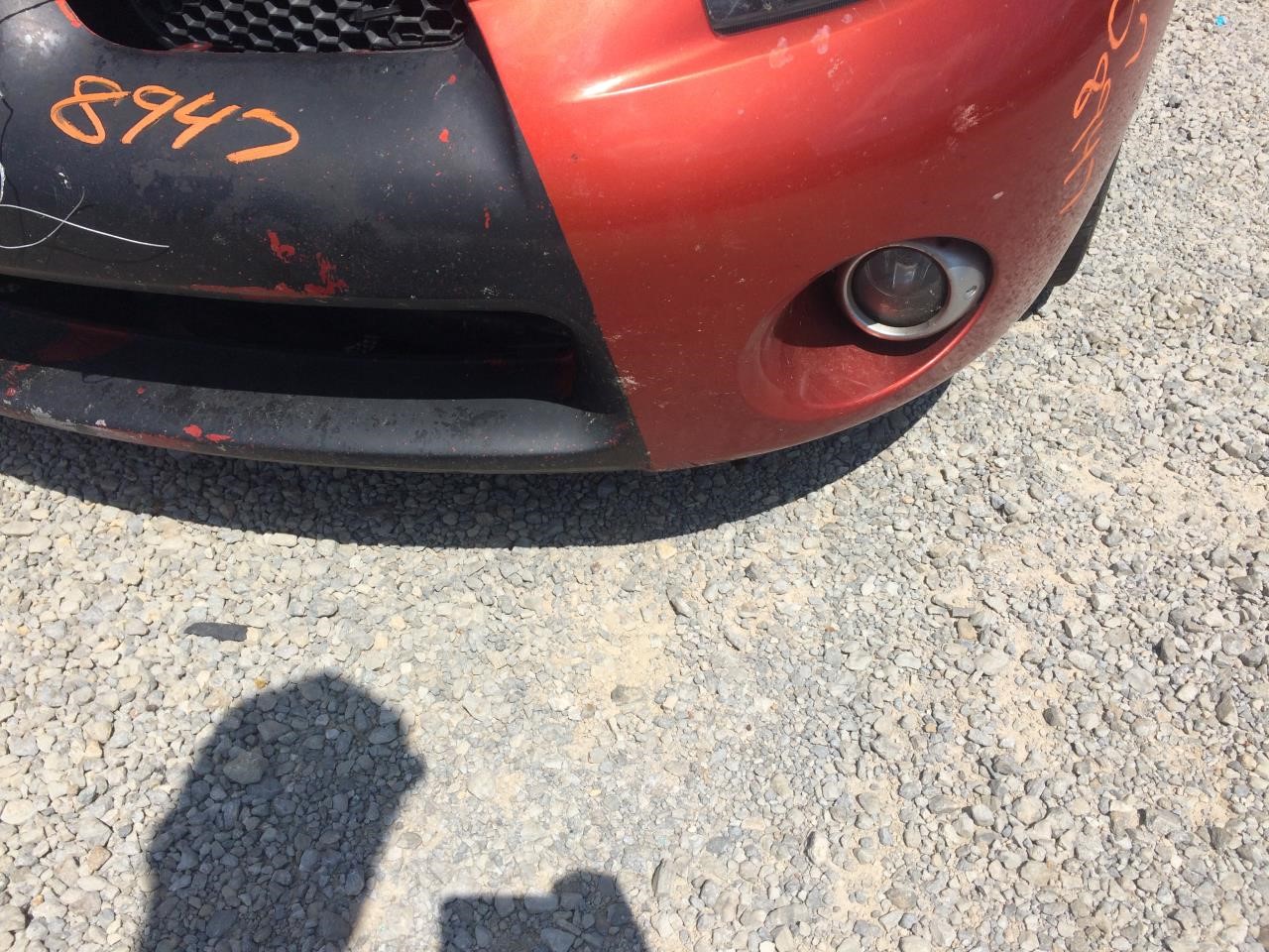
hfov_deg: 61.7
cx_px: 634
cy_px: 476
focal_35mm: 29
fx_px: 1063
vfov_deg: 48.2
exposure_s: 1/2415
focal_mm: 4.15
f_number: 2.2
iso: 32
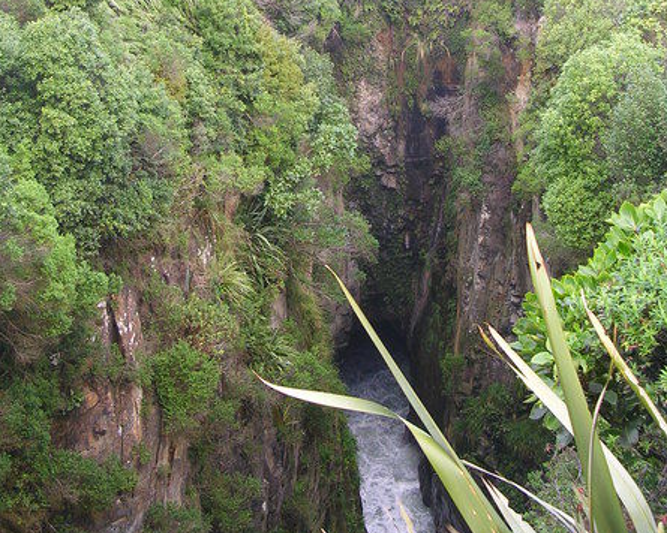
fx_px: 987
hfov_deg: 37.3
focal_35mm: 50
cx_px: 336
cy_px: 117
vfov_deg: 29.6
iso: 50
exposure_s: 1/82.4
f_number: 2.8
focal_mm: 5.8
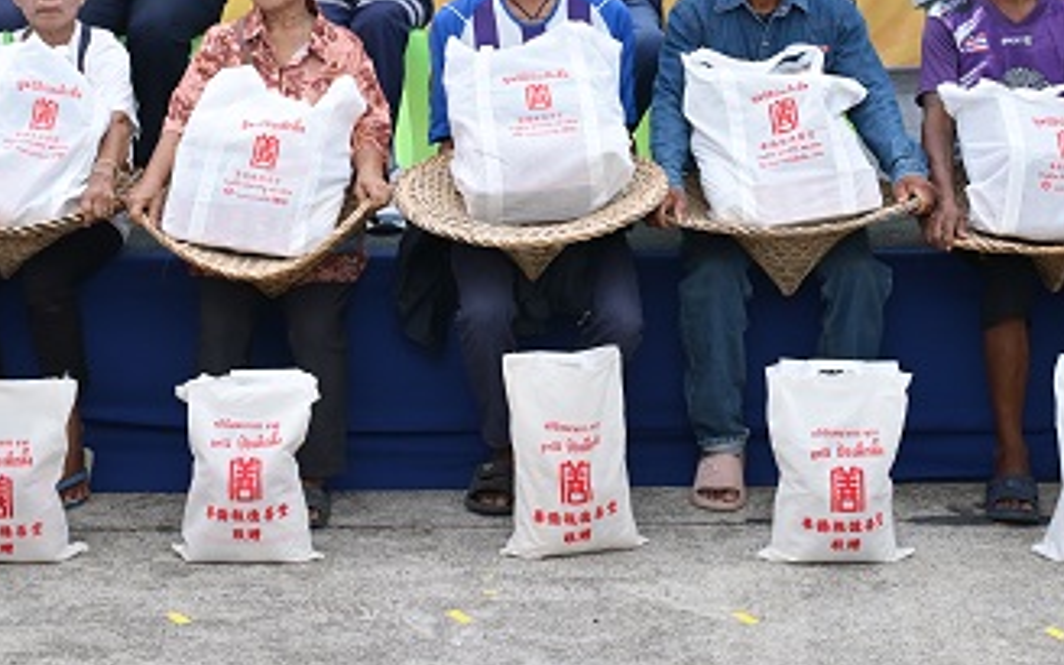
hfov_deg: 23.8
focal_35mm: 87
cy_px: -55
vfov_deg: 14.7
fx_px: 2523
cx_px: 454
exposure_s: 1/250
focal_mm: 40
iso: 1000
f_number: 5.6
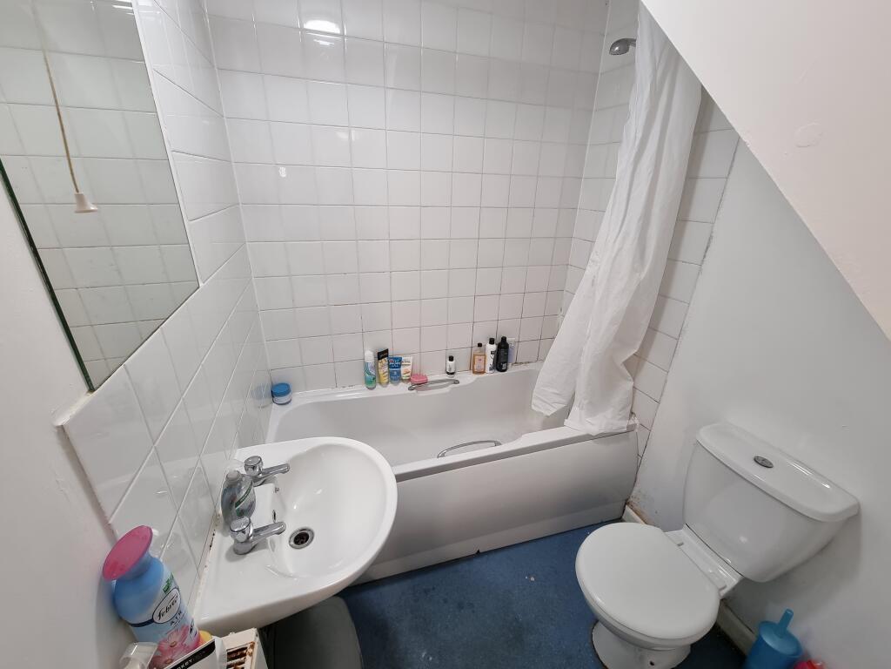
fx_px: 335
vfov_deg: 89.9
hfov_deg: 106.2
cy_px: 334
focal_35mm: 13
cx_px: 446
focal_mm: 2.2
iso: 200
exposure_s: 1/50
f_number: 2.2
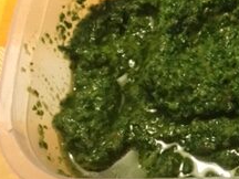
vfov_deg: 16.0
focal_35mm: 92
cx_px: 285
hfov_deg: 20.0
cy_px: 67
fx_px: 635
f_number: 2.4
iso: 250
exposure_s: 1/20
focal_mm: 3.3
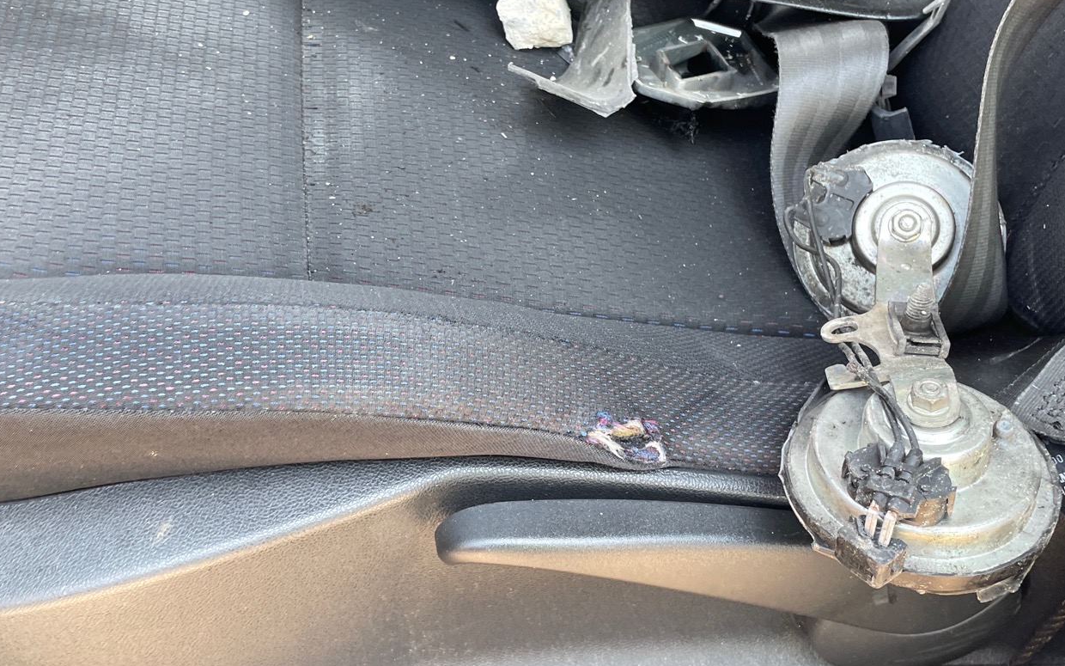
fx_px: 1161
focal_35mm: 40
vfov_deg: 32.0
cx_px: 463
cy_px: 315
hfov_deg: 49.1
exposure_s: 1/121
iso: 100
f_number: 1.6
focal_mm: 4.2
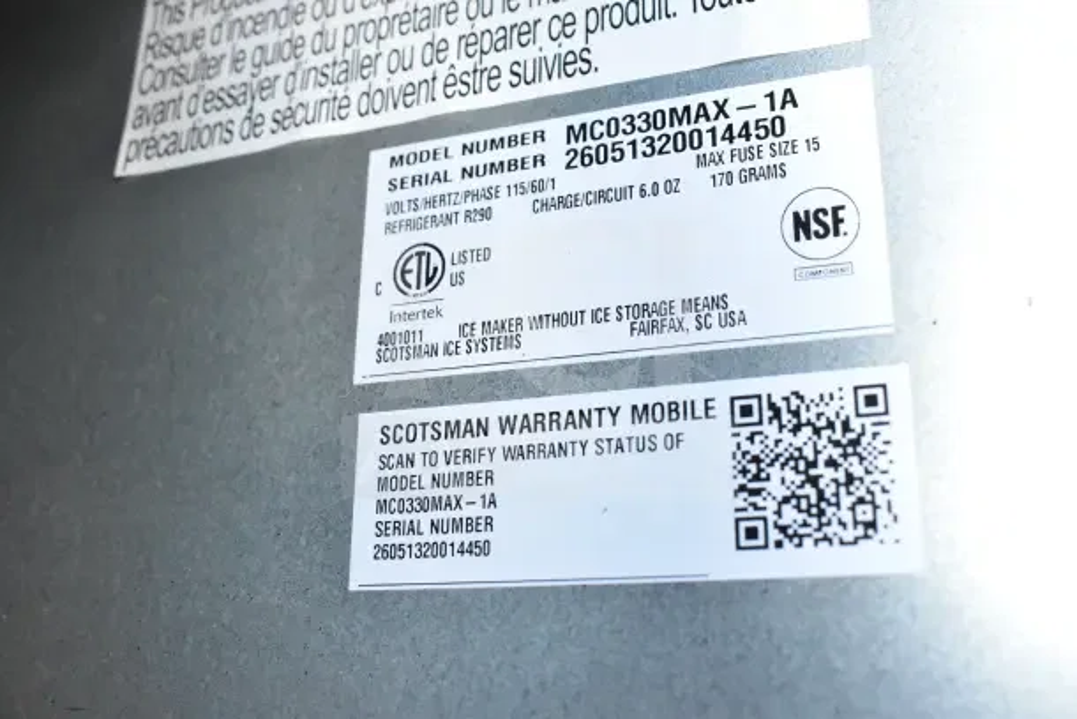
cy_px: 360
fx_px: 1122
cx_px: 538
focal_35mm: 38
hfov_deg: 51.3
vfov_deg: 35.5
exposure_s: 1/125
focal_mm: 25
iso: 6400
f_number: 5.6
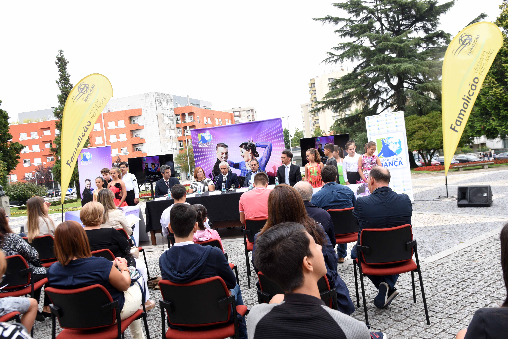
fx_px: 423
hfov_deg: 61.9
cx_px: 254
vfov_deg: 43.6
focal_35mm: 30
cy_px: 170
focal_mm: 30
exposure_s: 1/320
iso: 1000
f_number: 6.3
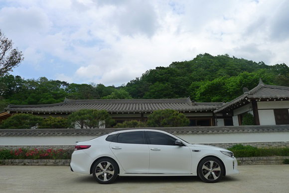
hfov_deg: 69.4
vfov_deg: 49.6
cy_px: 96
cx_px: 144
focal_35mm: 26
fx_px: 209
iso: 125
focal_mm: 5.5
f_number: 4
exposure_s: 1/640
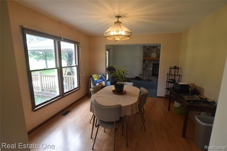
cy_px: 76
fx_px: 104
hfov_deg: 95.0
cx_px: 114
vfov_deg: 72.0
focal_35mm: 16
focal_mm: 11
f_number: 4.5
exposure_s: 1/250
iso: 800
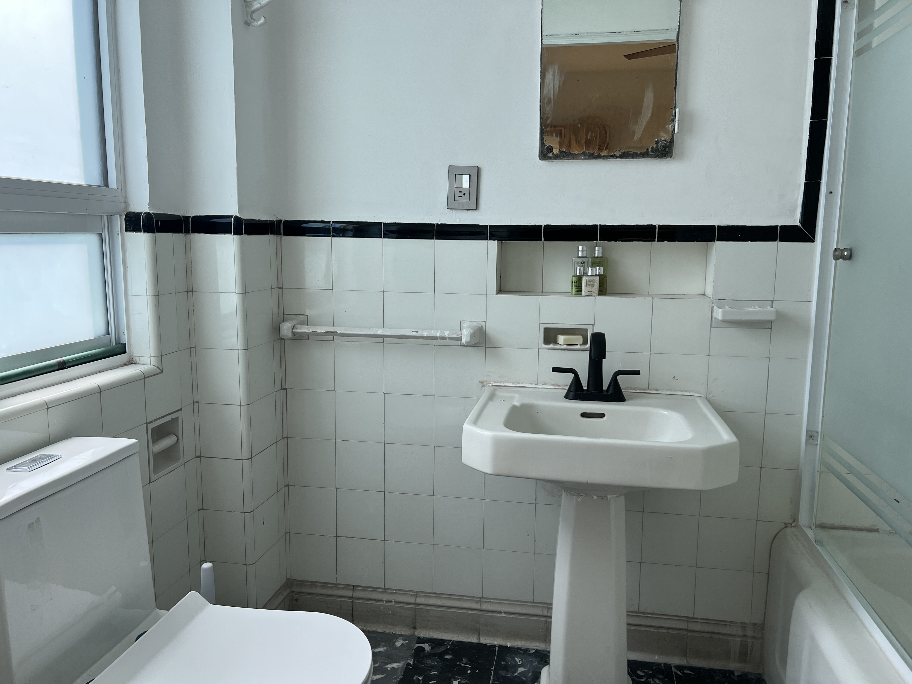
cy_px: 342
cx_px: 456
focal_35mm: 26
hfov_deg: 67.3
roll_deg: +0.7
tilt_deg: -7.4
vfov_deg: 53.1
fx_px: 685
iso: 50
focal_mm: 5.7
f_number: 1.5
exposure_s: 1/509
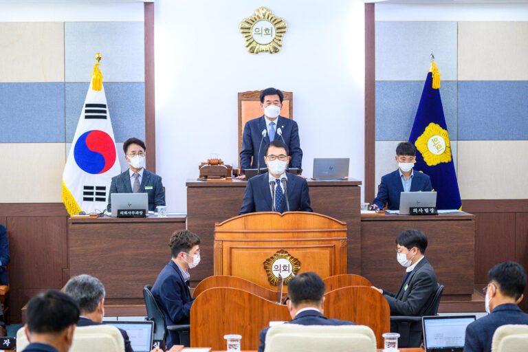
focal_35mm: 75
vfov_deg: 18.2
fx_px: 1100
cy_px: 176
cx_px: 264
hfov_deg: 27.0
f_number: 3.5
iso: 2000
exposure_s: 1/250
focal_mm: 75
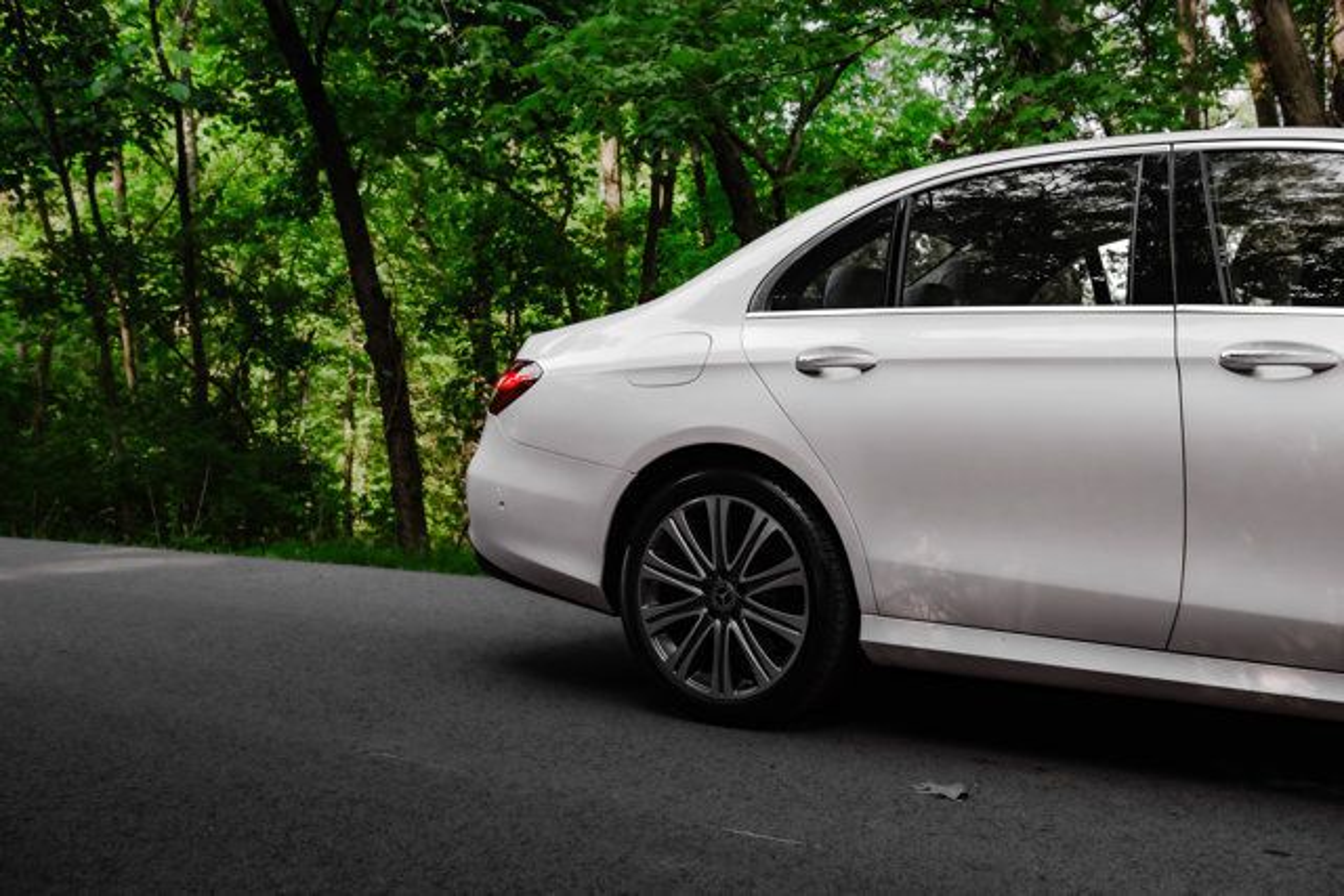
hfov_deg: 48.4
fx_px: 1494
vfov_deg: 33.4
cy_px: 448
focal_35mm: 40
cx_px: 672
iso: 640
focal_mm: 40
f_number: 6.3
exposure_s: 1/250
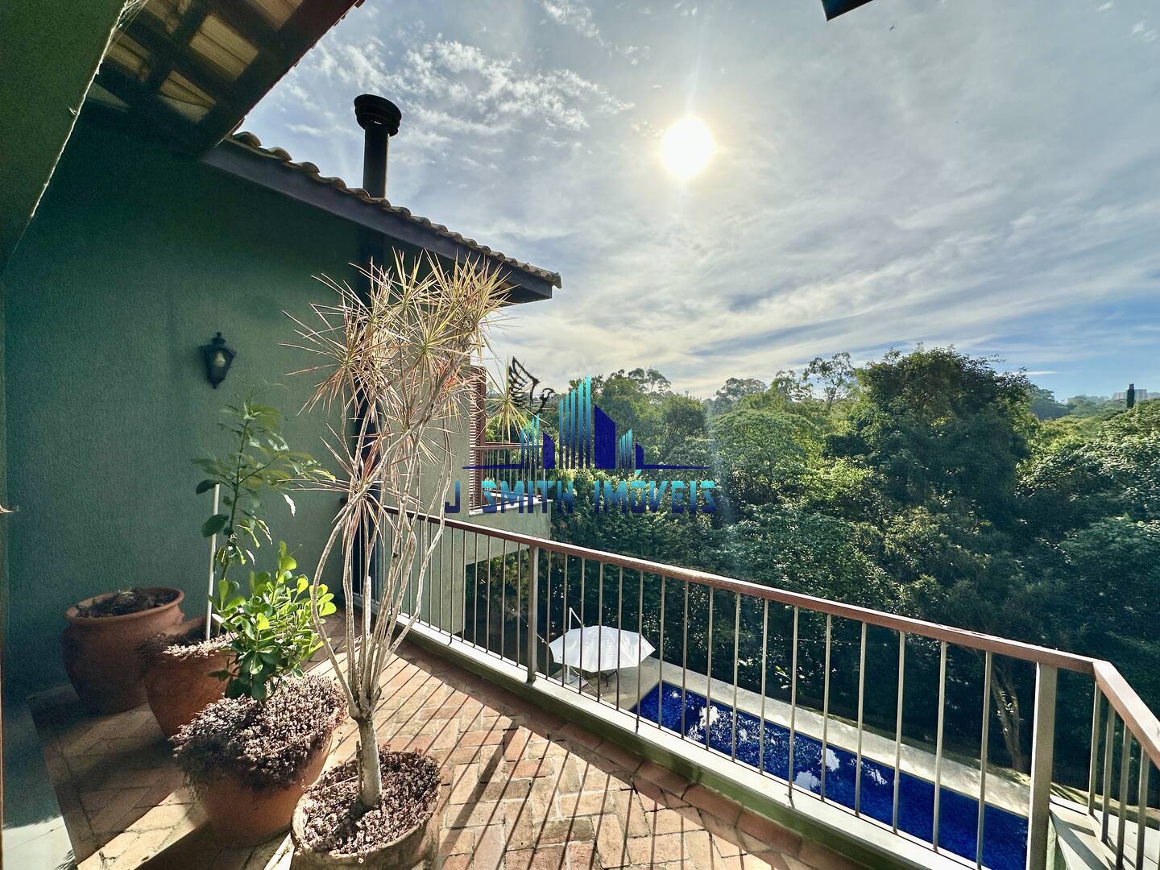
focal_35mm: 14
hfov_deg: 102.1
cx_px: 580
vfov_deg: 85.7
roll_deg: -1.4
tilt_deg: -1.8
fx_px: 469
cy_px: 435
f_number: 2.2
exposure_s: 1/4464
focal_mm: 2.22
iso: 50
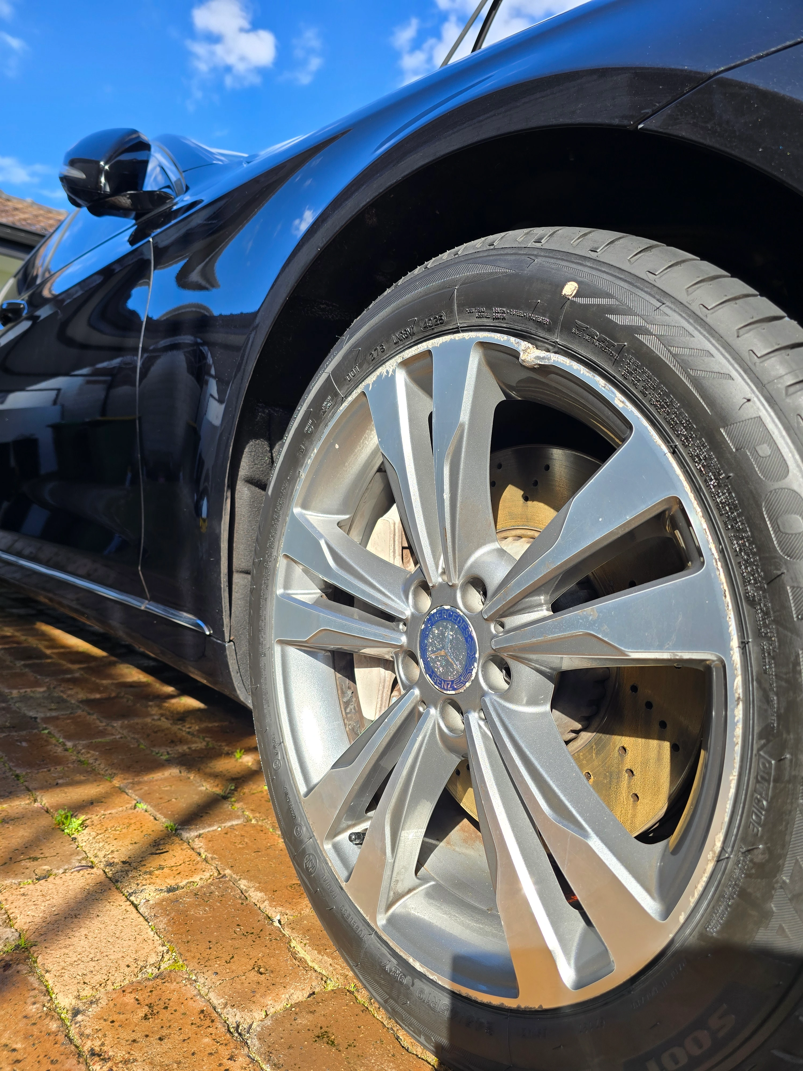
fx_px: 711
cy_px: 536
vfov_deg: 73.9
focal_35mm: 23
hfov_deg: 58.9
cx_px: 402
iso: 12
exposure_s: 1/315
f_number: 1.7
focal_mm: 6.3
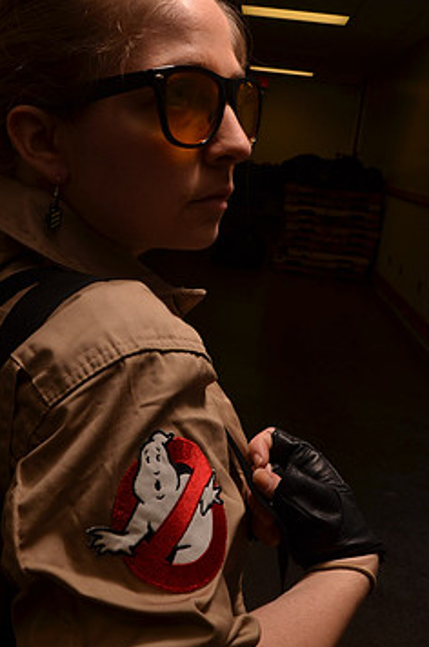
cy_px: 307
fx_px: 790
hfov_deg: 30.1
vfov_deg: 44.6
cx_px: 138
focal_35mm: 44
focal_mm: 18
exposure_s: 1/90
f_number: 8
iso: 200
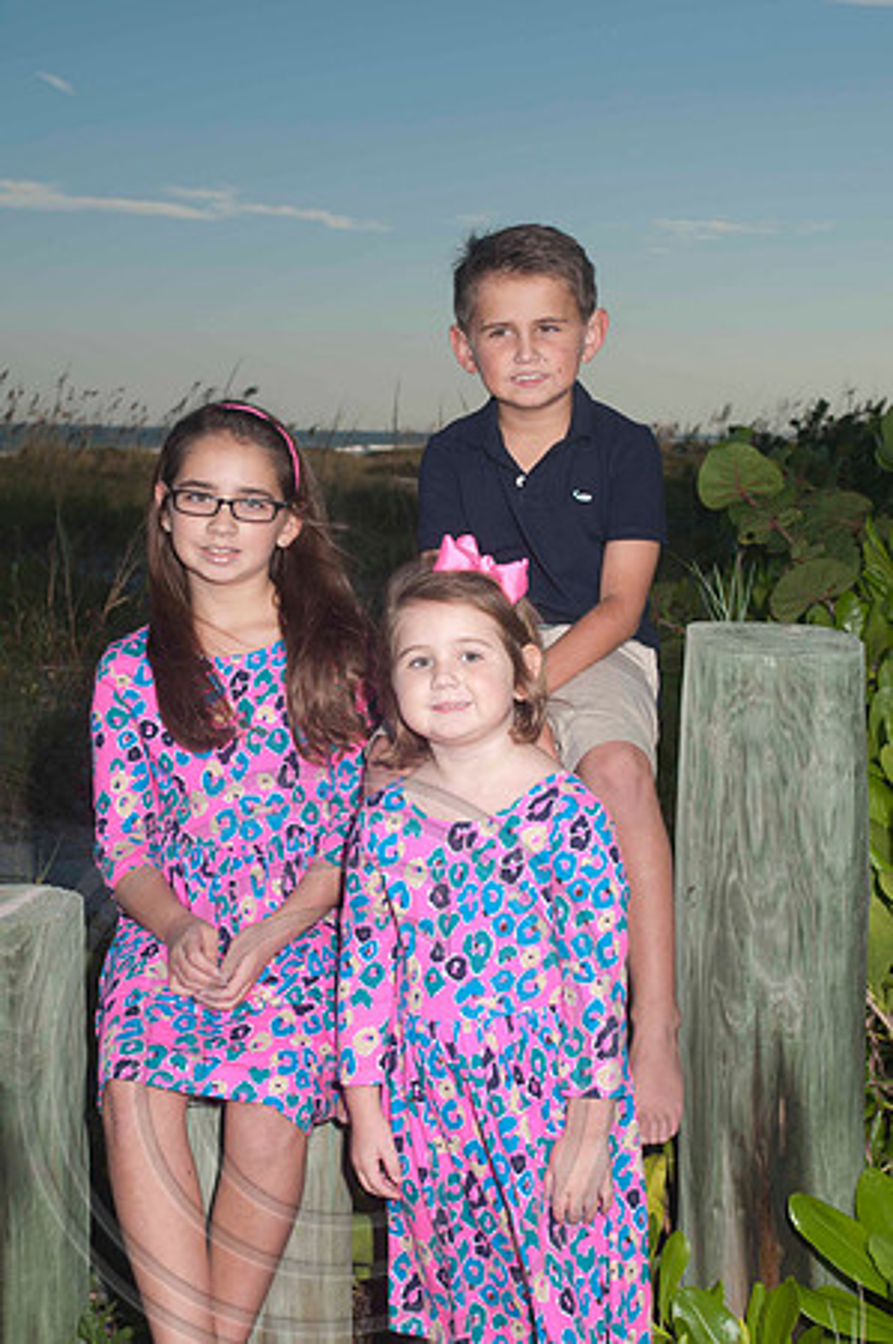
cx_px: 446
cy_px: 672
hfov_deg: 20.6
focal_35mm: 66
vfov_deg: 30.5
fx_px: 2461
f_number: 8
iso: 100
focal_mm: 44
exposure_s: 1/250
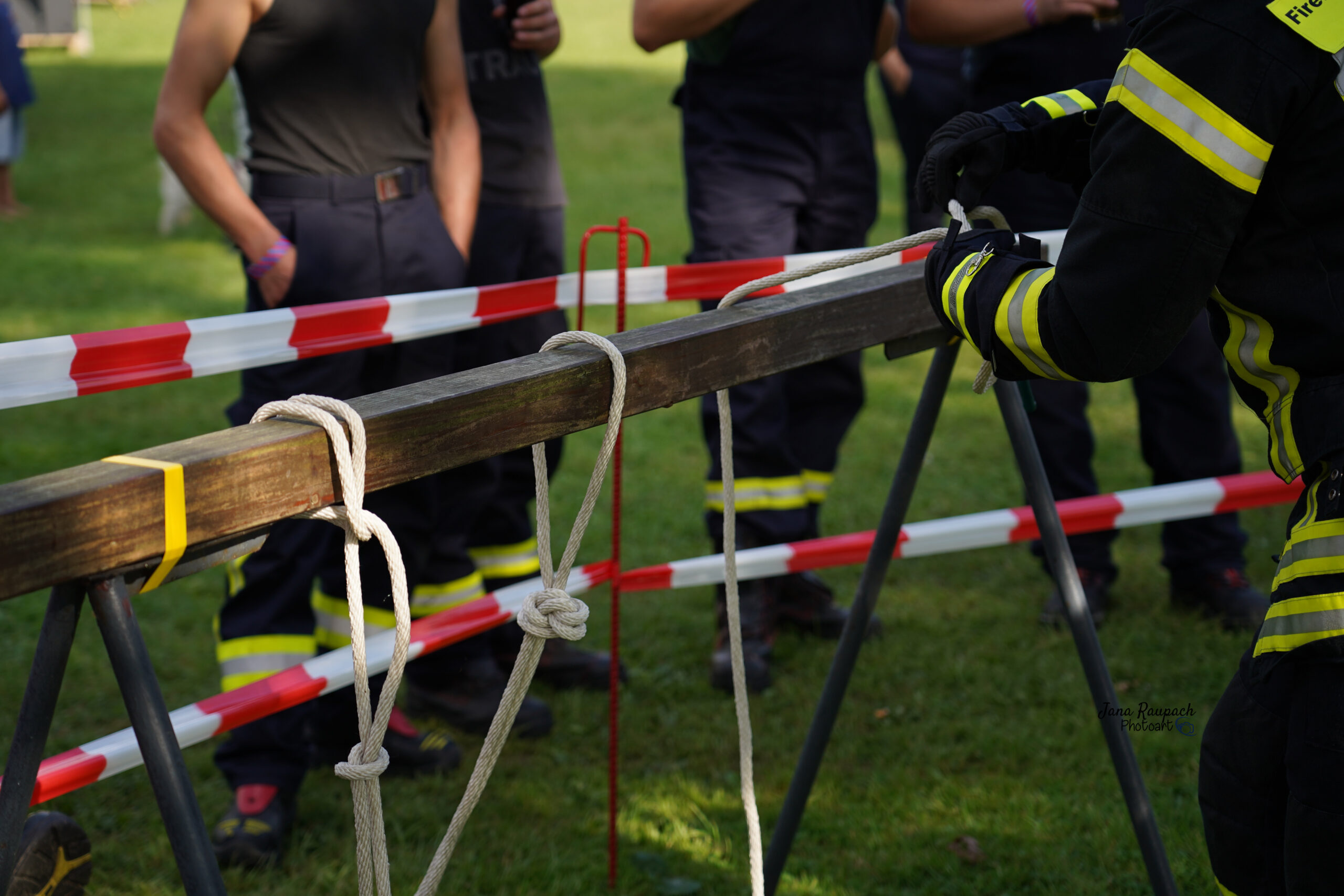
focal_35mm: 79
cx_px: 672
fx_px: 2949
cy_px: 448
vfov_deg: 17.3
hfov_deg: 25.7
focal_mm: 79
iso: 125
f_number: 4
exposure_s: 1/500
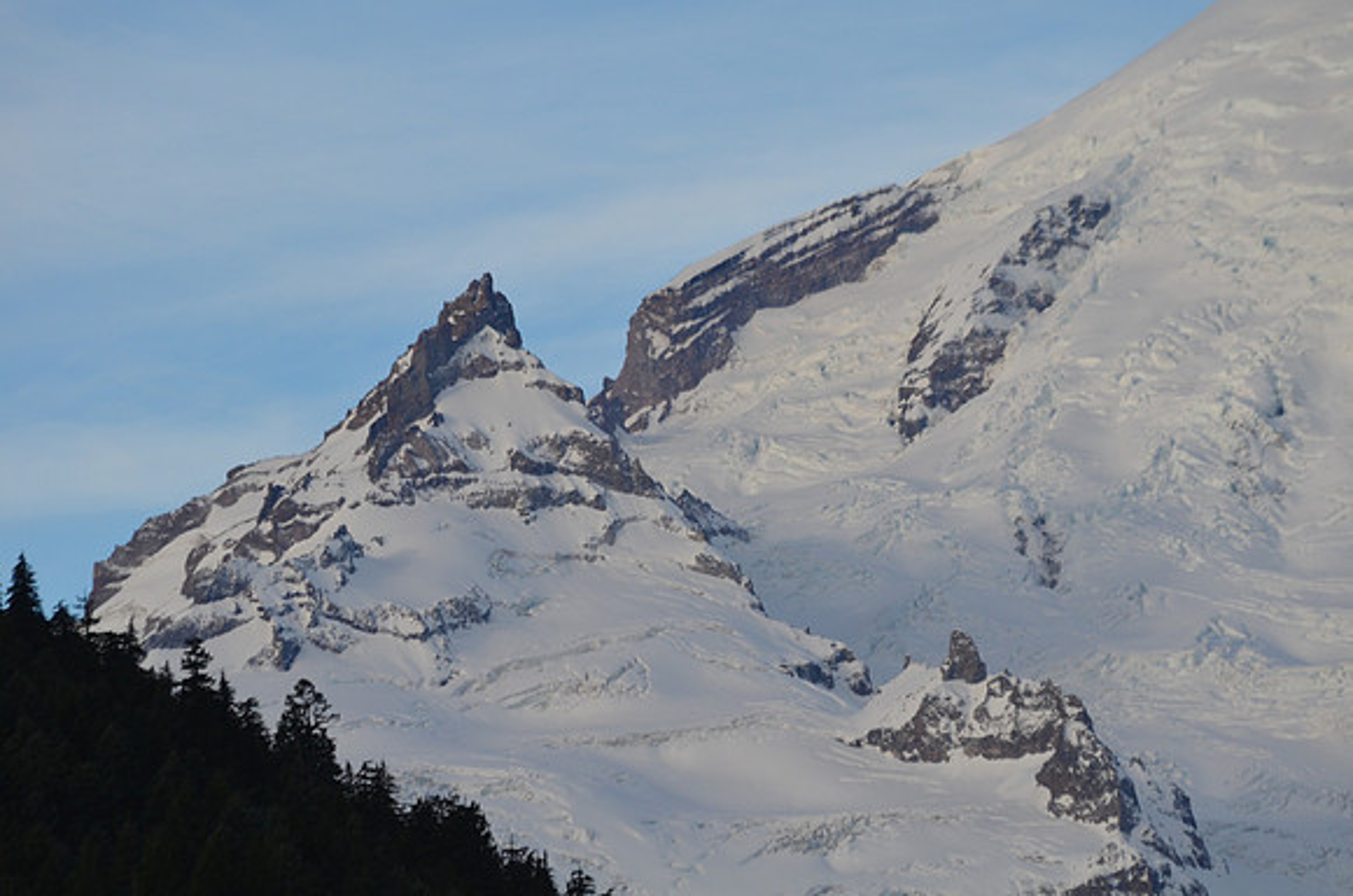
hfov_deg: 7.1
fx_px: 10969
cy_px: 448
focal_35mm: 292
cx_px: 676
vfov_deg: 4.7
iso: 400
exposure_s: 1/1600
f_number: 6.3
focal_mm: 195
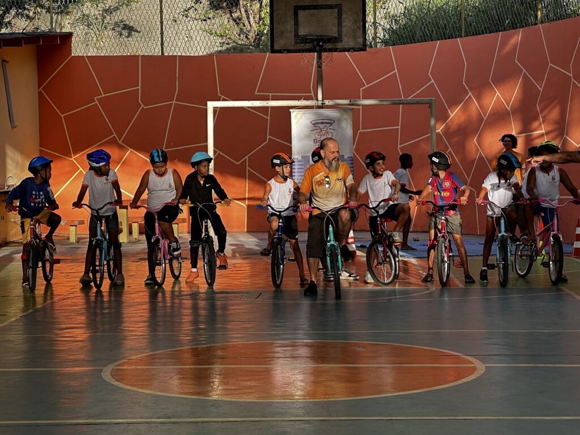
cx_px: 290
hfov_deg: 25.3
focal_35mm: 77
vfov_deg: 19.1
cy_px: 218
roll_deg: +0.9
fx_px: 1290
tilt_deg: -2.0
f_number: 2.8
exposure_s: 1/105
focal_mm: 9
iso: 32
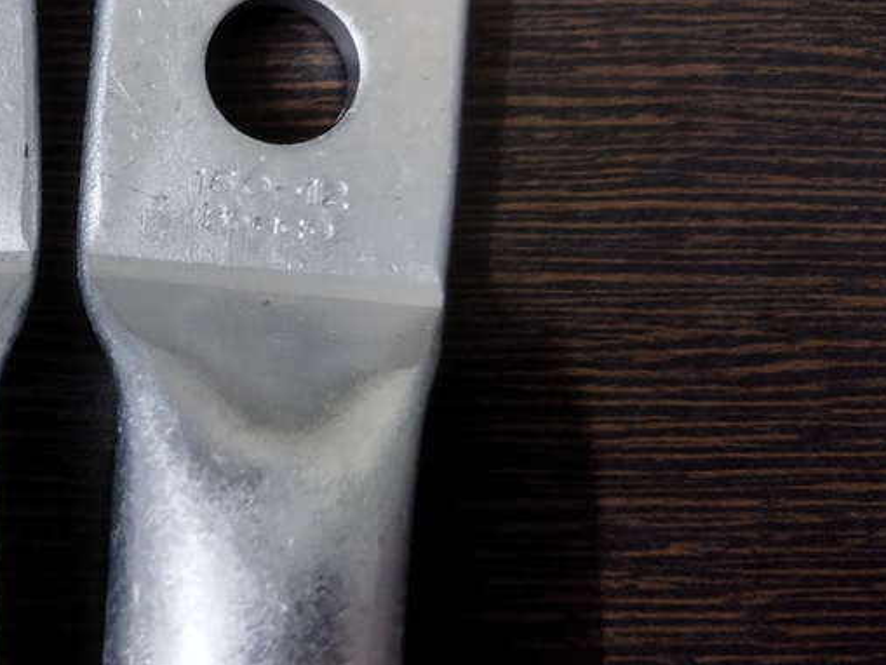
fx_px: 1357
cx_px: 23
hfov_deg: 33.4
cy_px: 301
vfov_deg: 27.5
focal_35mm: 53
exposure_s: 1/33
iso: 438
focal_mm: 4.71
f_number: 1.79
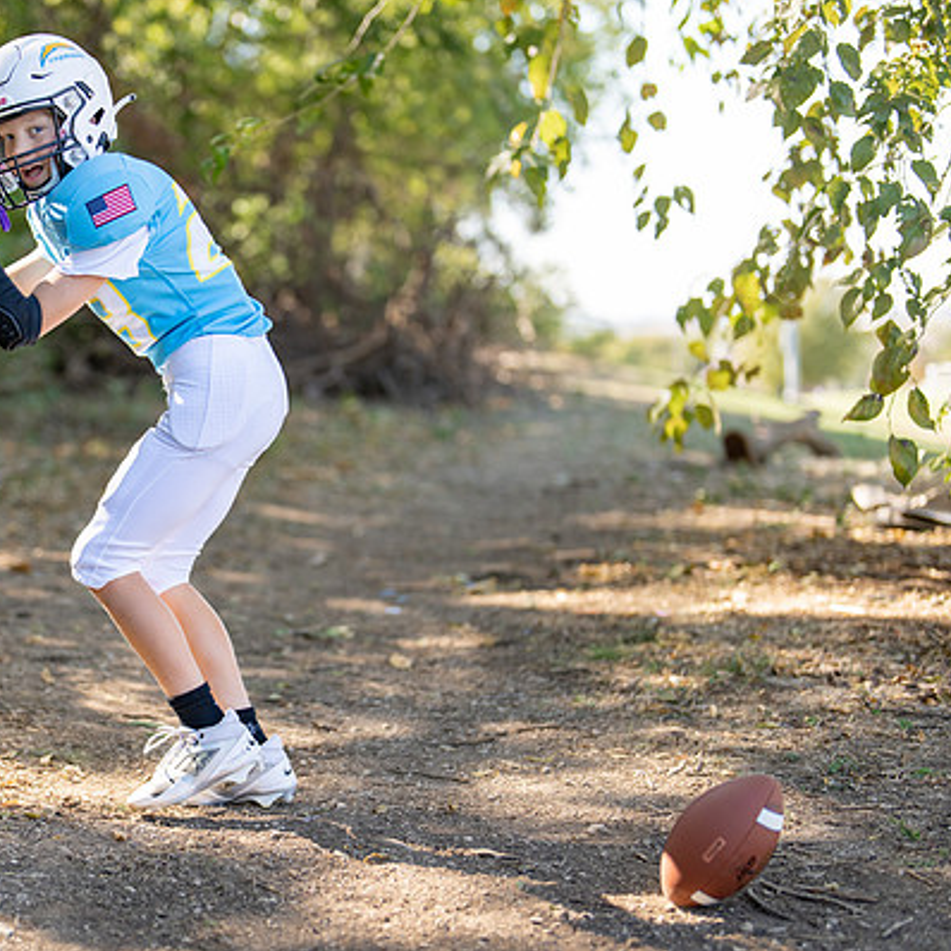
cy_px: 531
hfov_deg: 22.0
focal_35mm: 78
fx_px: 2424
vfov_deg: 22.2
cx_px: 216
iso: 100
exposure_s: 1/1600
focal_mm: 50
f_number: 1.2
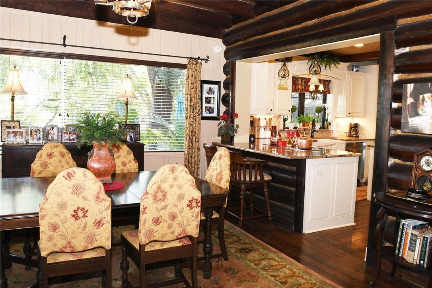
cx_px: 216
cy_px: 144
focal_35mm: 28
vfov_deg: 46.4
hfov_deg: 65.5
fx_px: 336
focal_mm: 24
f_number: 14
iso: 2000
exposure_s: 1/25
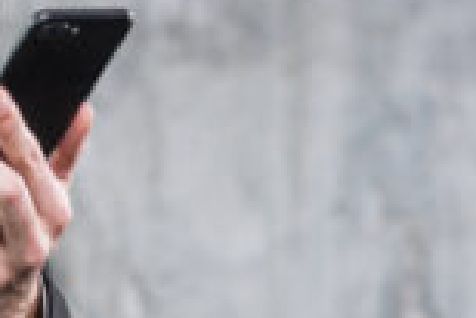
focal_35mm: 296
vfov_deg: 4.6
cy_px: -59
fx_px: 3917
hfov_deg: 6.9
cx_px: -193
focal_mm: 85
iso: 250
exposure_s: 1/100
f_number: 3.5
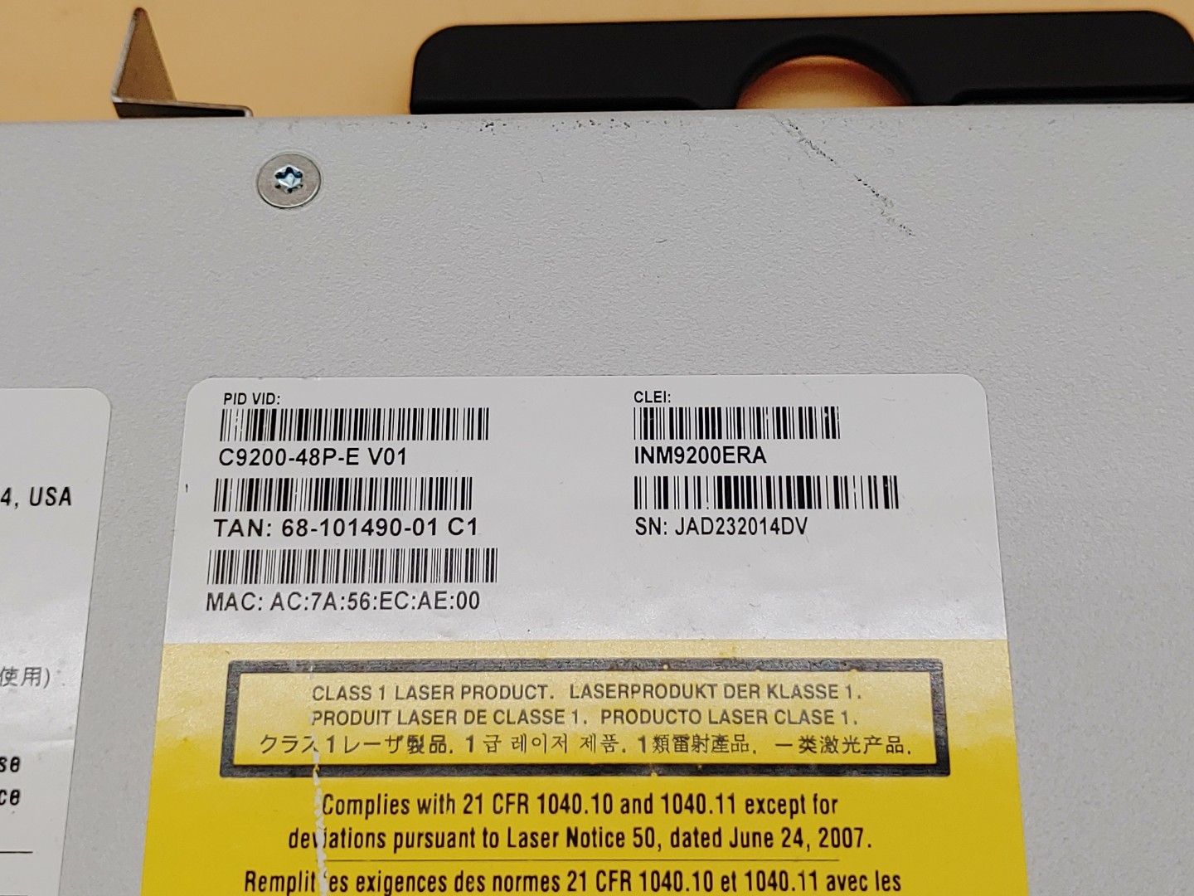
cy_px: 448
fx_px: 1863
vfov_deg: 27.0
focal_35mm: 54
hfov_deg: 35.5
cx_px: 597
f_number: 1.8
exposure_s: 1/160
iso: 50
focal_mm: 4.36
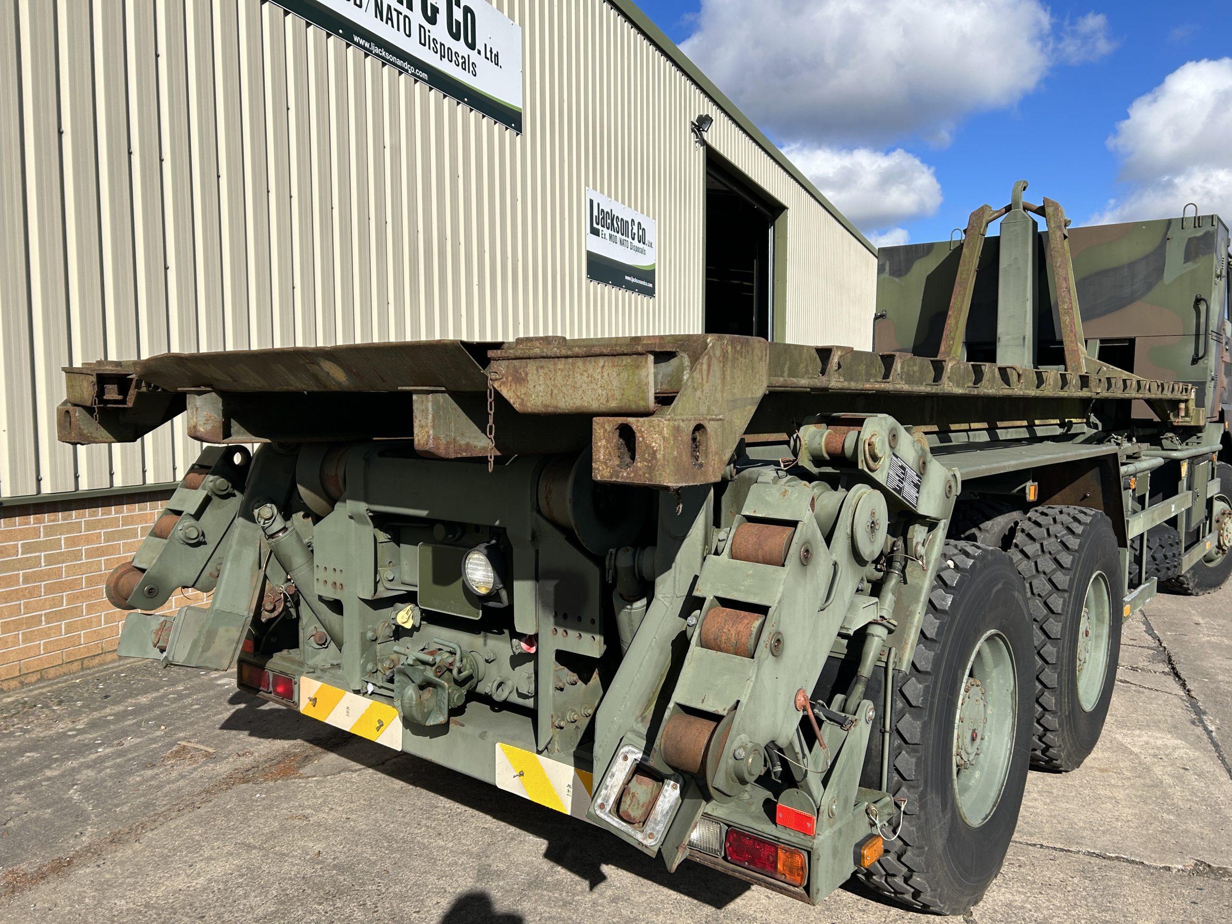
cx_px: 616
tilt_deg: -2.6
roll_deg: -0.1
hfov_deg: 67.3
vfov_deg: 53.1
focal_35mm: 26
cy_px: 462
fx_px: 925
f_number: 1.5
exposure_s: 1/4831
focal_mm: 5.7
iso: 50
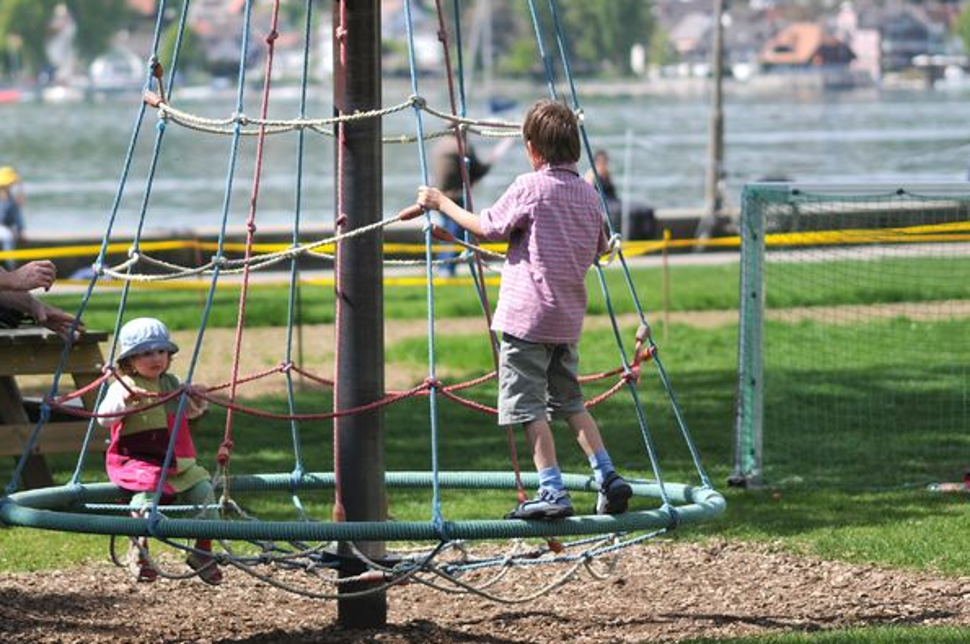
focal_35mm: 212
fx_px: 5696
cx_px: 375
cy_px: 263
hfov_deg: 9.7
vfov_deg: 6.5
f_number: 2.8
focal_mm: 105
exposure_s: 1/2000
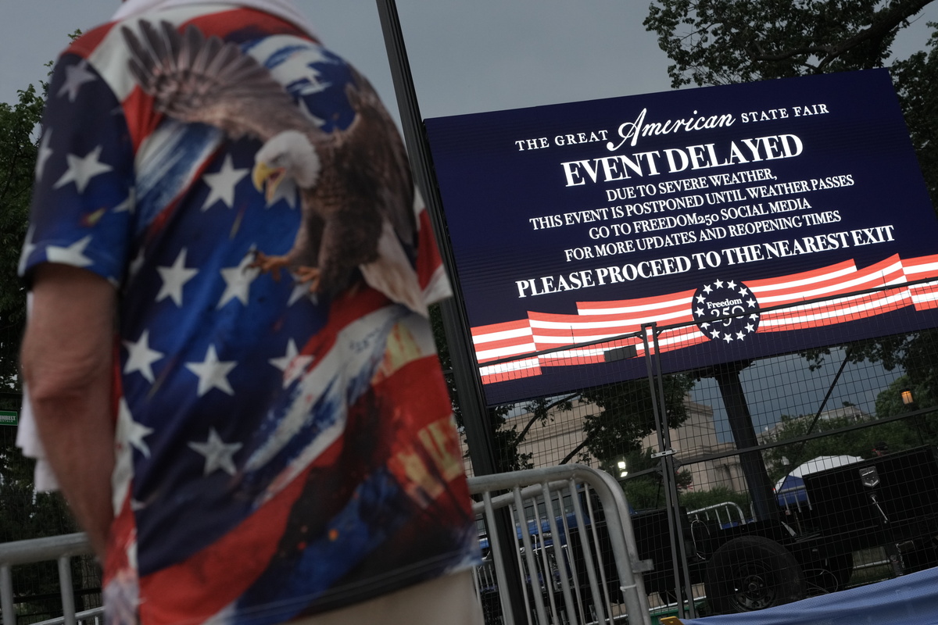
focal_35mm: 42
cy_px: 312
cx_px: 469
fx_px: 1094
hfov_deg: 46.4
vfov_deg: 31.9
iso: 2000
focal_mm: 42
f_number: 5.6
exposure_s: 1/1000
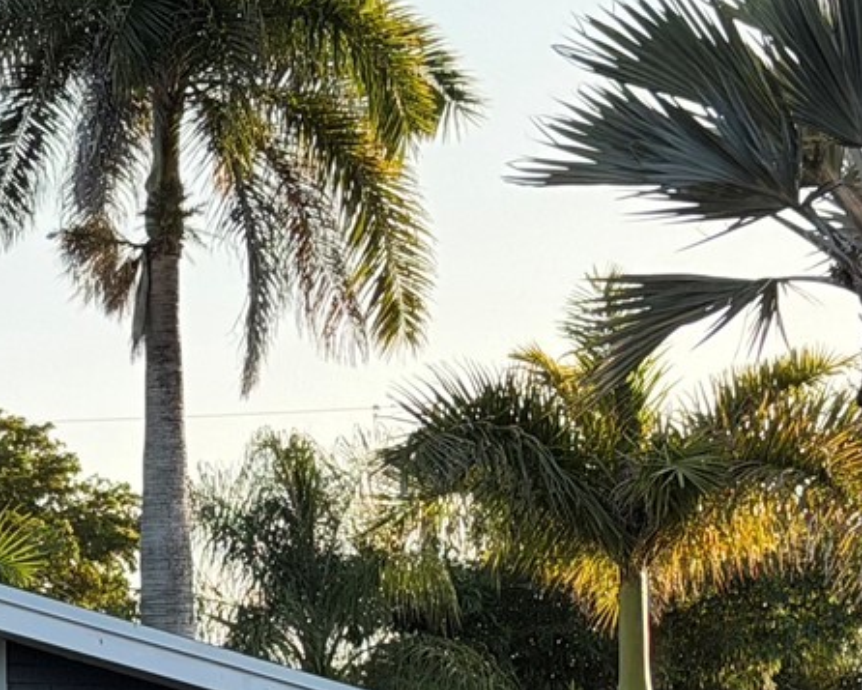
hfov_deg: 11.1
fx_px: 4287
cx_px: -396
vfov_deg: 8.9
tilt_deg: -0.6
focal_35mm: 168
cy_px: 1123
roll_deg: +3.0
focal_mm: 6.76
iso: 100
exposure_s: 1/928
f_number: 1.78
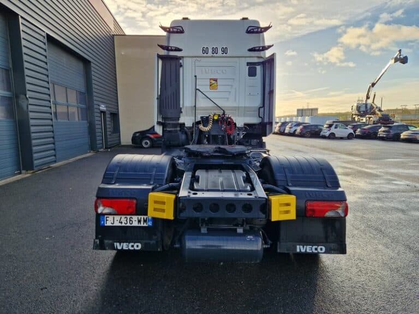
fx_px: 278
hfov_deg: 73.9
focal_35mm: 23
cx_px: 210
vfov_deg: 58.9
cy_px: 157
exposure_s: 1/425
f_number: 1.8
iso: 50
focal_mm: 5.4
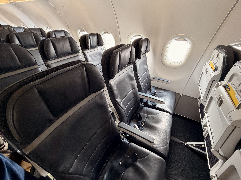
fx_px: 97
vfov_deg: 85.7
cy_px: 90
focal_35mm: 14
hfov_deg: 102.1
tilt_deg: -36.0
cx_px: 120
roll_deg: -0.2
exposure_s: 1/89
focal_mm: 2.22
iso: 320
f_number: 2.2
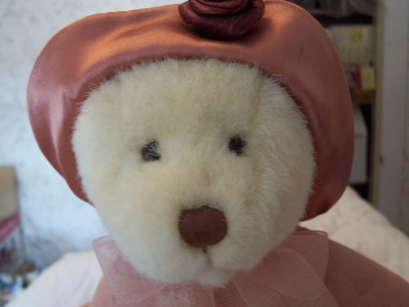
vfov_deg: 38.7
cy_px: 154
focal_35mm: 37
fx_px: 437
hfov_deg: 50.1
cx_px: 204
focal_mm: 5.6
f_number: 2.8
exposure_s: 1/45
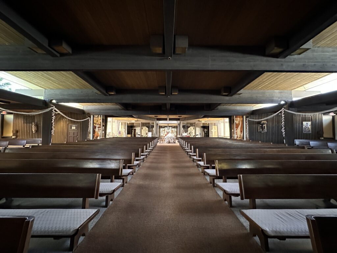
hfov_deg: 102.1
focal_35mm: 14
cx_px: 168
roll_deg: -0.4
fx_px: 136
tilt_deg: +1.4
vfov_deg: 85.7
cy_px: 126
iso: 1250
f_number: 2.2
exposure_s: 1/40
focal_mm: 2.22
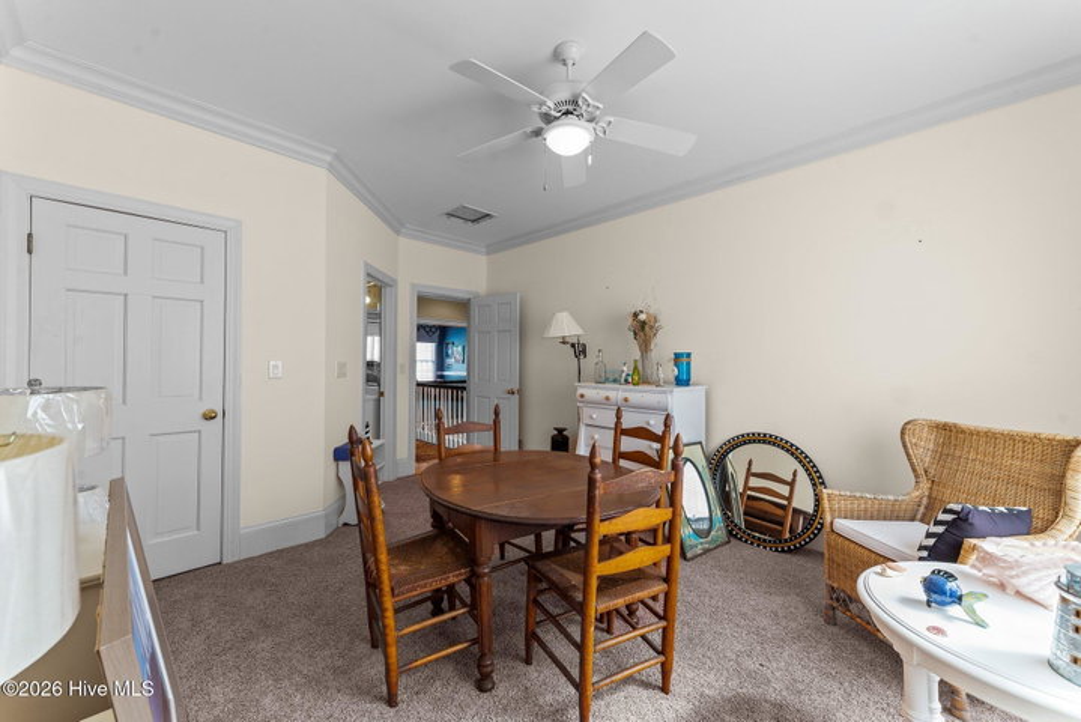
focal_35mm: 14
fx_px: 421
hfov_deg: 104.2
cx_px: 540
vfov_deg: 81.3
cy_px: 361
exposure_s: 1/1.67
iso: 250
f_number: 8
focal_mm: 14
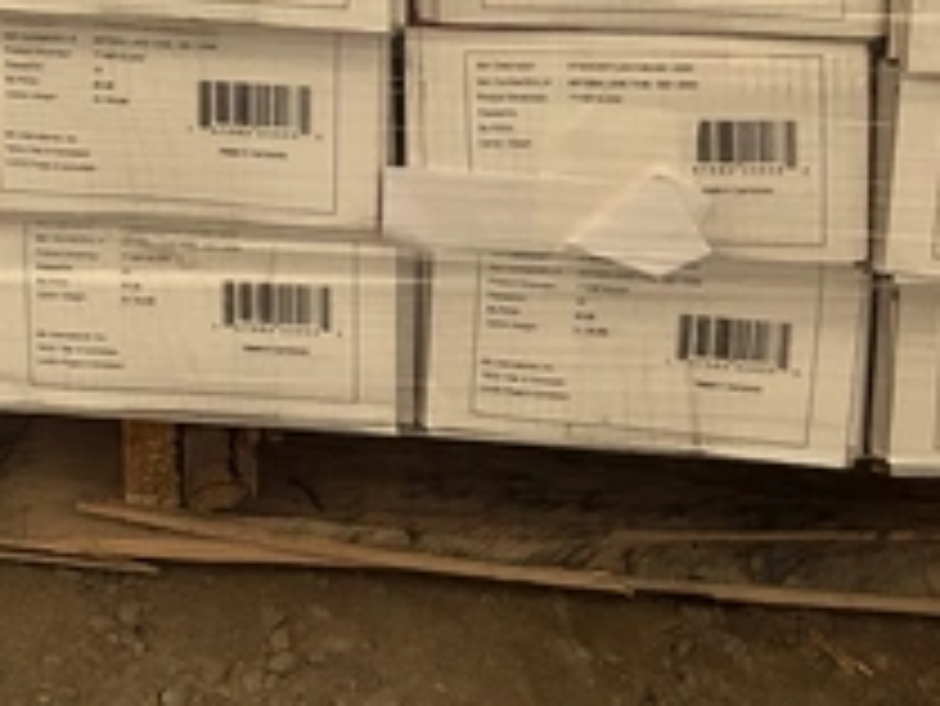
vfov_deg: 13.4
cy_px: -380
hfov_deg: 18.8
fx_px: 2826
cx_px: 256
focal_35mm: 104
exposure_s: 1/289
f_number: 1.8
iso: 25
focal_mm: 3
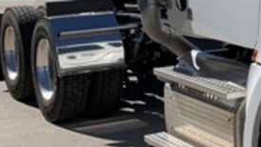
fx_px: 699
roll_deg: +0.4
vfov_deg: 11.9
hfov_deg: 19.2
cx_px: 358
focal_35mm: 101
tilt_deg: -5.8
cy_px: 9
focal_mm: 4.25
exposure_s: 1/2833
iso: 25
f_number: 1.8
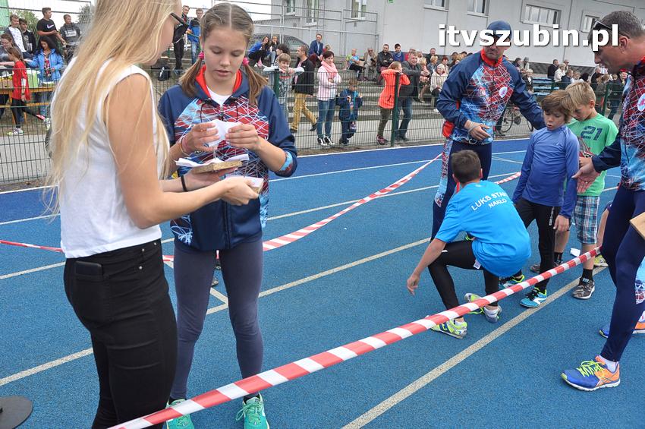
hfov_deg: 67.4
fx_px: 483
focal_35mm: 27
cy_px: 214
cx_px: 322
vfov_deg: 47.8
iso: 640
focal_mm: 18
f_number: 8
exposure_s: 1/250
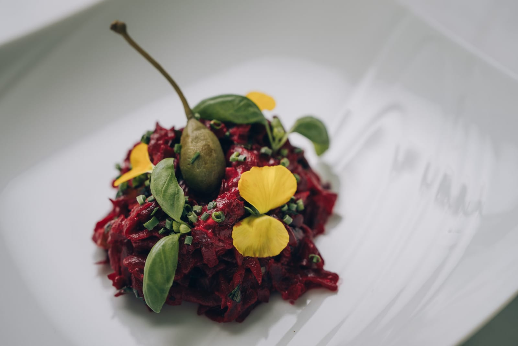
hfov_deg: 28.8
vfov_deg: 19.5
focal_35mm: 70
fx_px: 1007
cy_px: 173
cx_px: 259
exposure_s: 1/160
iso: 250
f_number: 4
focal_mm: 70
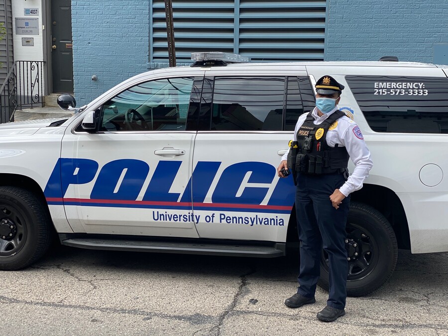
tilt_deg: -9.0
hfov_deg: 36.8
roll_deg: -0.1
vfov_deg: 28.0
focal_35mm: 52
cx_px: 224
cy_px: 168
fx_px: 673
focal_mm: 6
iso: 20
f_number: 2
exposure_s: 1/600
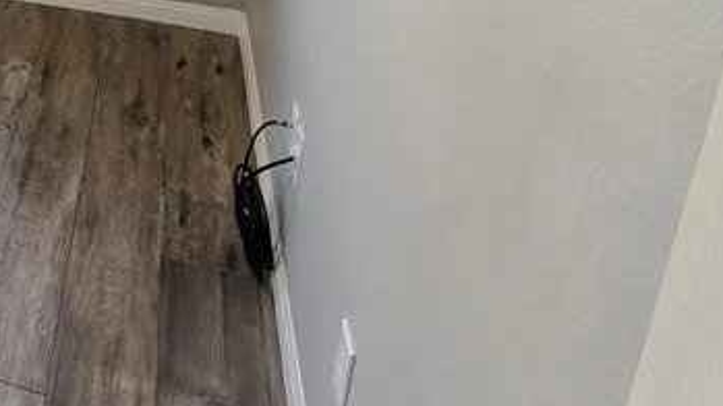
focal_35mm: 48
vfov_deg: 22.1
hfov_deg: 31.7
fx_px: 920
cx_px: -240
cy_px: -137
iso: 400
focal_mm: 2.3
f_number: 2
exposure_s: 1/120
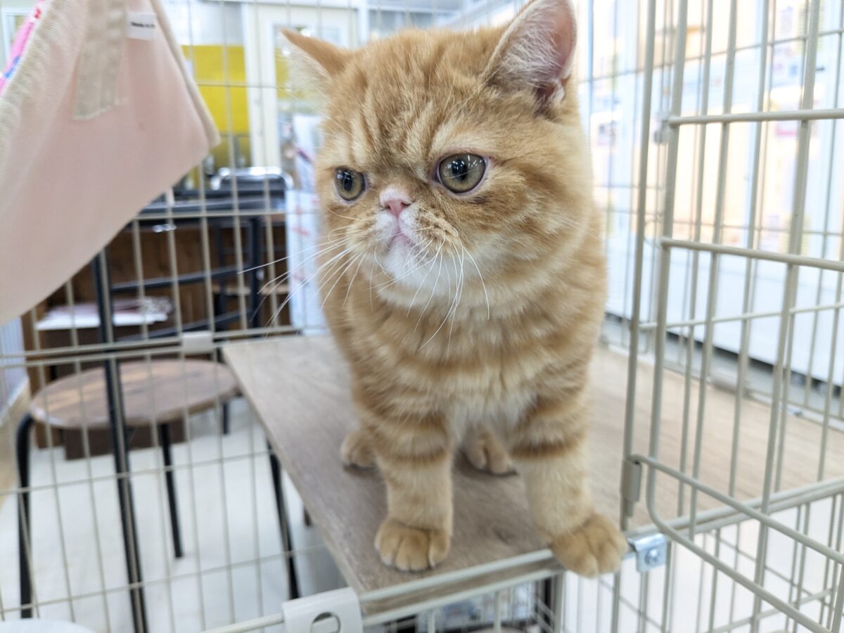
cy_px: 316
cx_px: 422
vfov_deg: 51.4
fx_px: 658
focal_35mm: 27
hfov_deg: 65.3
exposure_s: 1/99.9
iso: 223
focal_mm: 4.38
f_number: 1.73
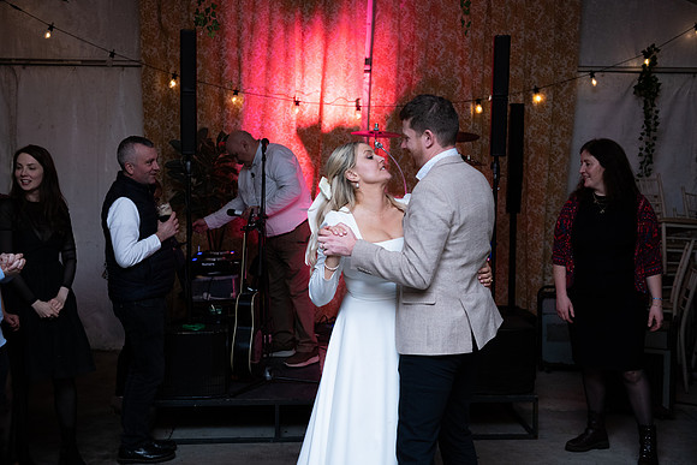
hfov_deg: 43.6
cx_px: 348
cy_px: 232
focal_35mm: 45
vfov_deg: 29.9
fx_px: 871
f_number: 3.5
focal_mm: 45
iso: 800
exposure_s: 1/160
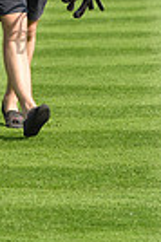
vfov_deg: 3.6
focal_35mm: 573
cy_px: -150
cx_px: -105
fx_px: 3854
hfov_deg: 2.4
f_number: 5.6
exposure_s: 1/1600
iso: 400
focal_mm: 170
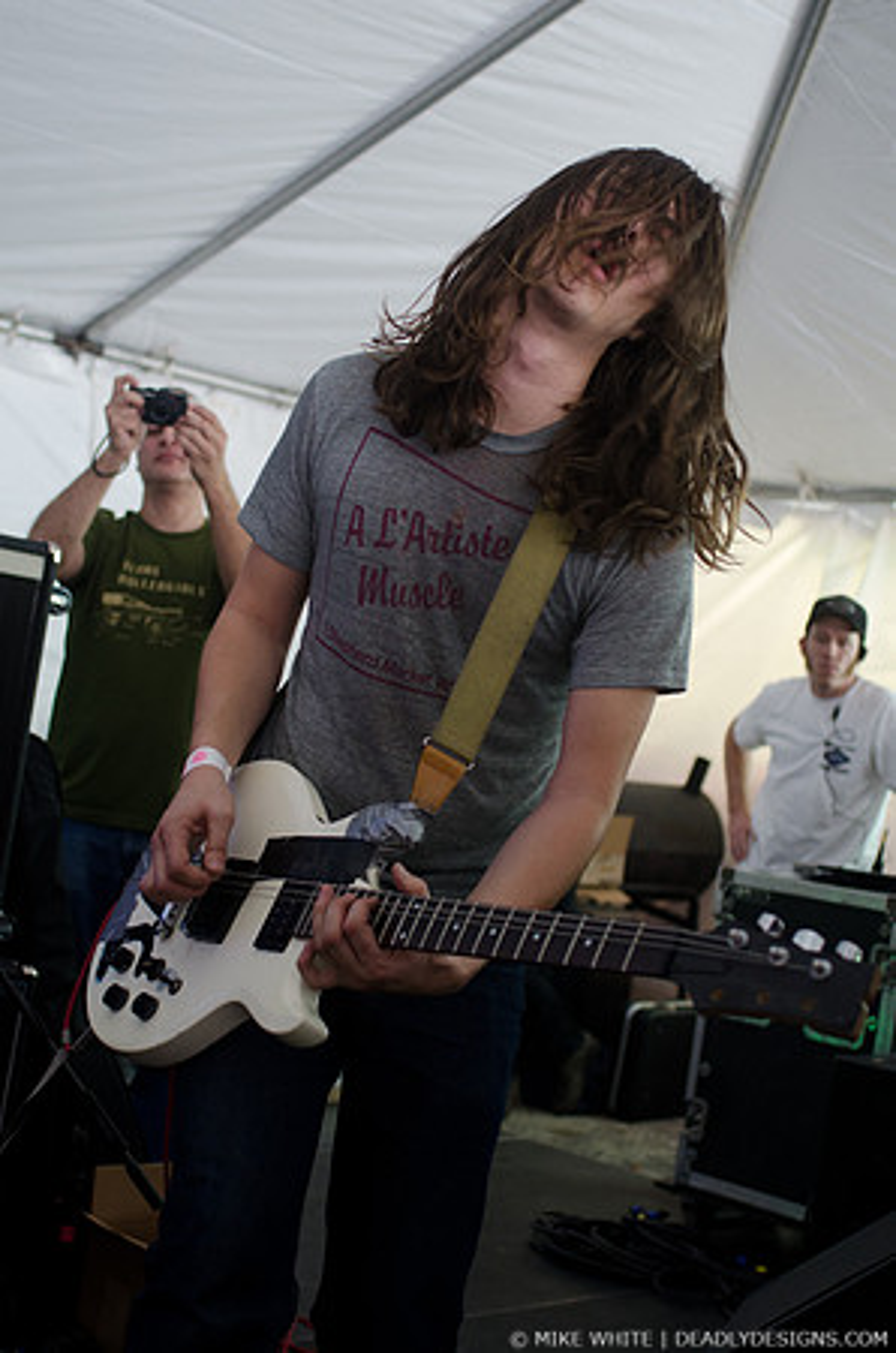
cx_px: 448
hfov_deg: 25.6
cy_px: 676
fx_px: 1969
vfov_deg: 37.9
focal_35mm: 52
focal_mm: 35
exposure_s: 1/125
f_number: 2.8
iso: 640
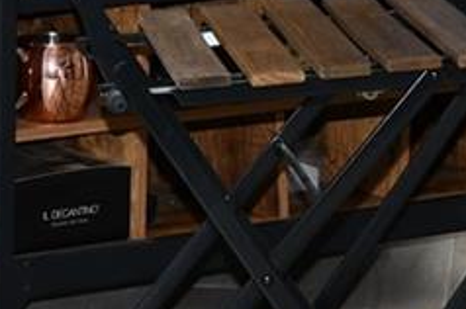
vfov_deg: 5.5
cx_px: 347
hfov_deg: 8.3
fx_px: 3219
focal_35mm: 249
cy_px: -129
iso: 100
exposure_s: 1/250
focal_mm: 25
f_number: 4.5
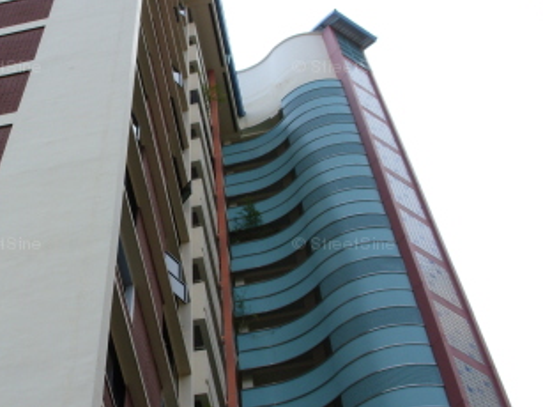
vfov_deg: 21.6
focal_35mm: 68
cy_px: 246
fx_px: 1066
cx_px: 71
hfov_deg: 27.7
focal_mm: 6.3
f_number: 4.9
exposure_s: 1/272
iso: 50
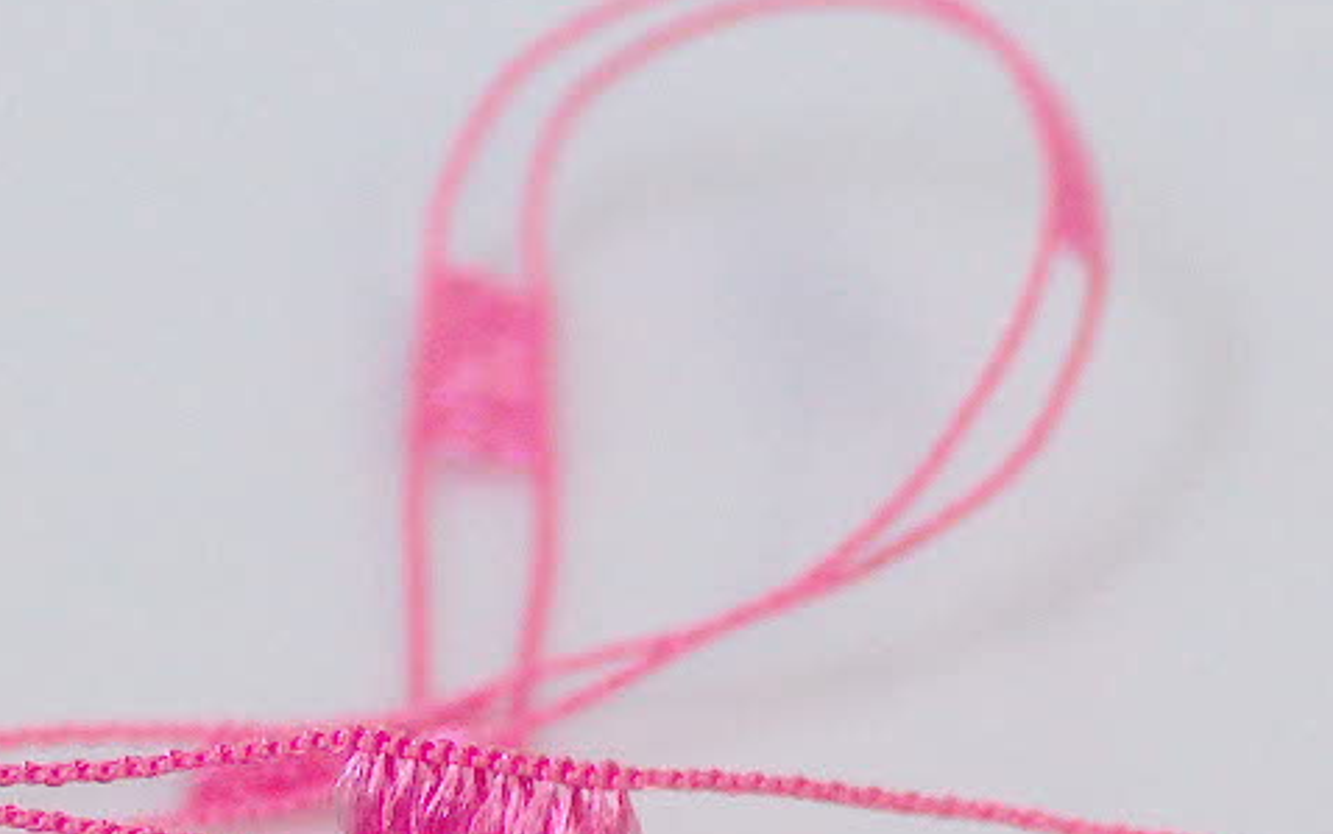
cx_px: 1249
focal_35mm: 334
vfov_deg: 3.9
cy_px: 1099
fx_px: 12137
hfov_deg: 6.3
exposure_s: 1/38.2
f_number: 3
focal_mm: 23.76
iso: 200
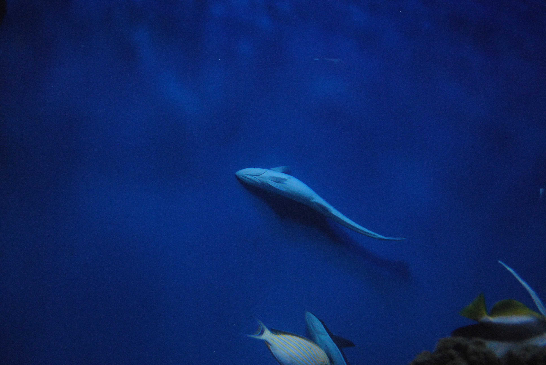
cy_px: 182
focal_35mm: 48
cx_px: 273
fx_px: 729
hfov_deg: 41.1
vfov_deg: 28.2
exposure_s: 1/125
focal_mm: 32
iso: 1600
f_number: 4.8
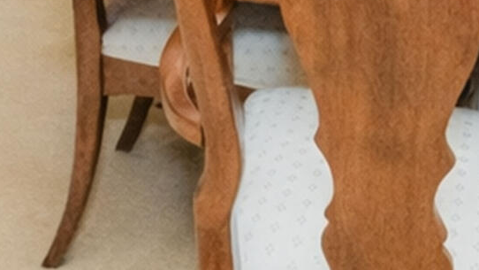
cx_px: 141
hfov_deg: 24.3
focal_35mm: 87
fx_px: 1105
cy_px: -410
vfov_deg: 11.2
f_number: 8
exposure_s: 1/60
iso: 2000
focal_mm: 10
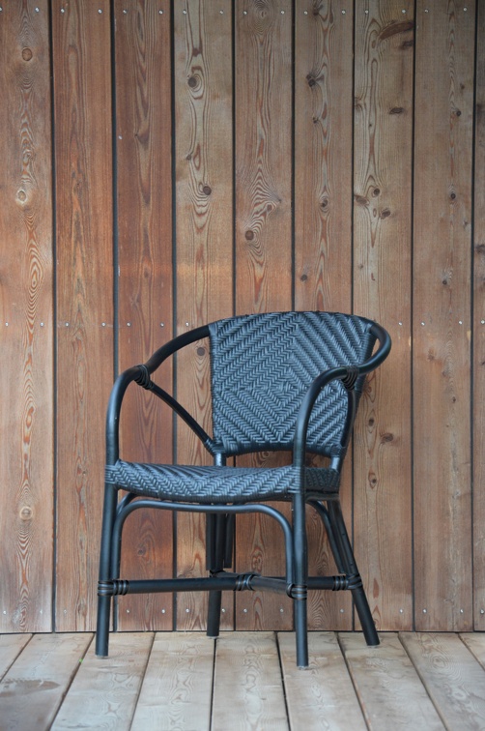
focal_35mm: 138
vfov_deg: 14.9
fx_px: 2796
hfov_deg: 9.9
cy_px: 366
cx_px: 242
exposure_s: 1/60
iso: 1000
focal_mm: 92
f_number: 5.6
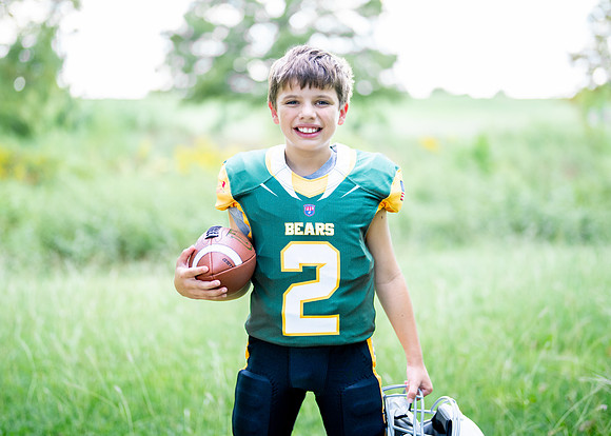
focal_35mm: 60
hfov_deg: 32.9
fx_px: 1036
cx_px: 308
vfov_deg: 23.8
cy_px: 194
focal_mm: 50
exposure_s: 1/1250
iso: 320
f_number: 1.2
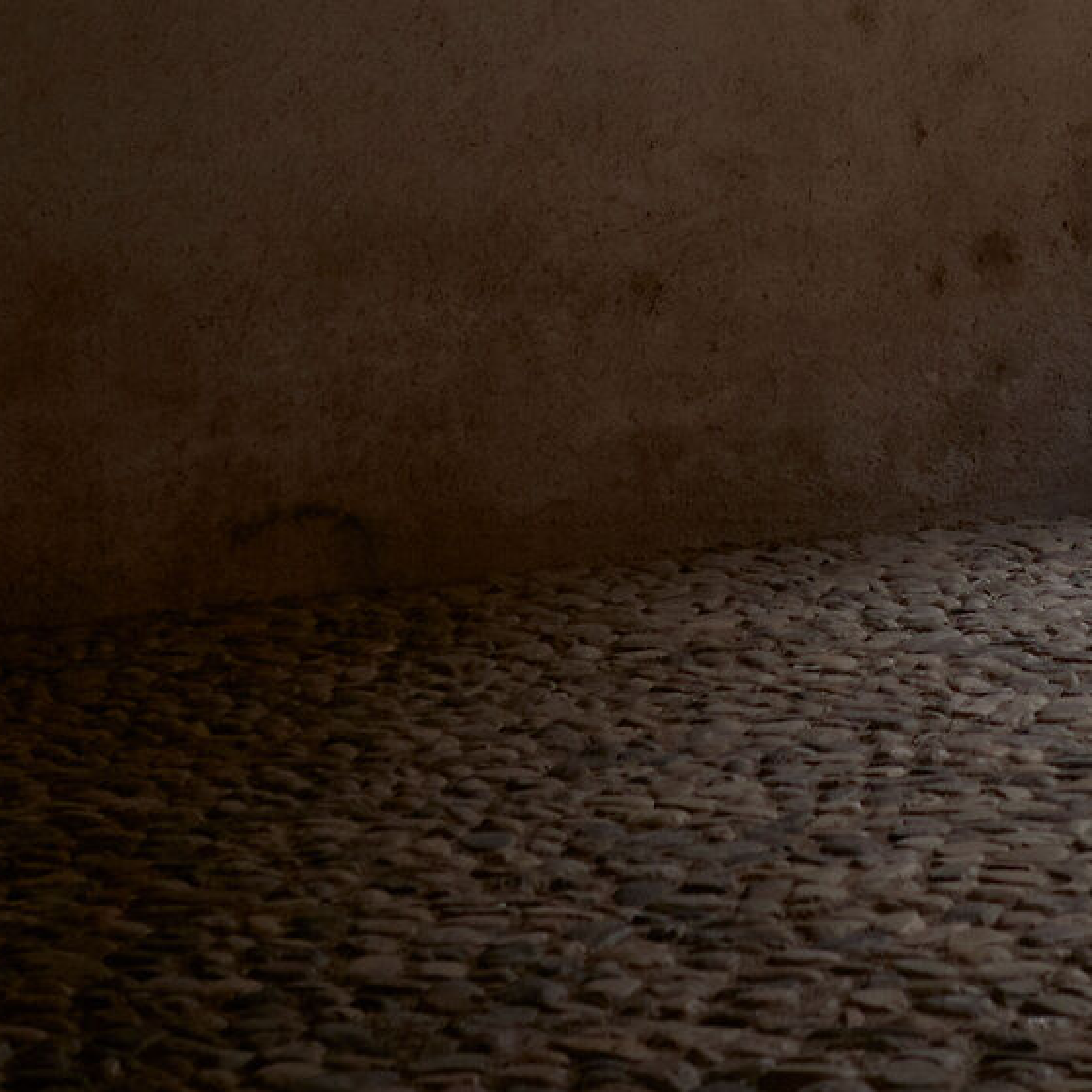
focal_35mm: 146
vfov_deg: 11.8
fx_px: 5211
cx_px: 1147
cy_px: -141
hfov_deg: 11.8
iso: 800
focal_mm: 26
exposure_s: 1/200
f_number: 3.2
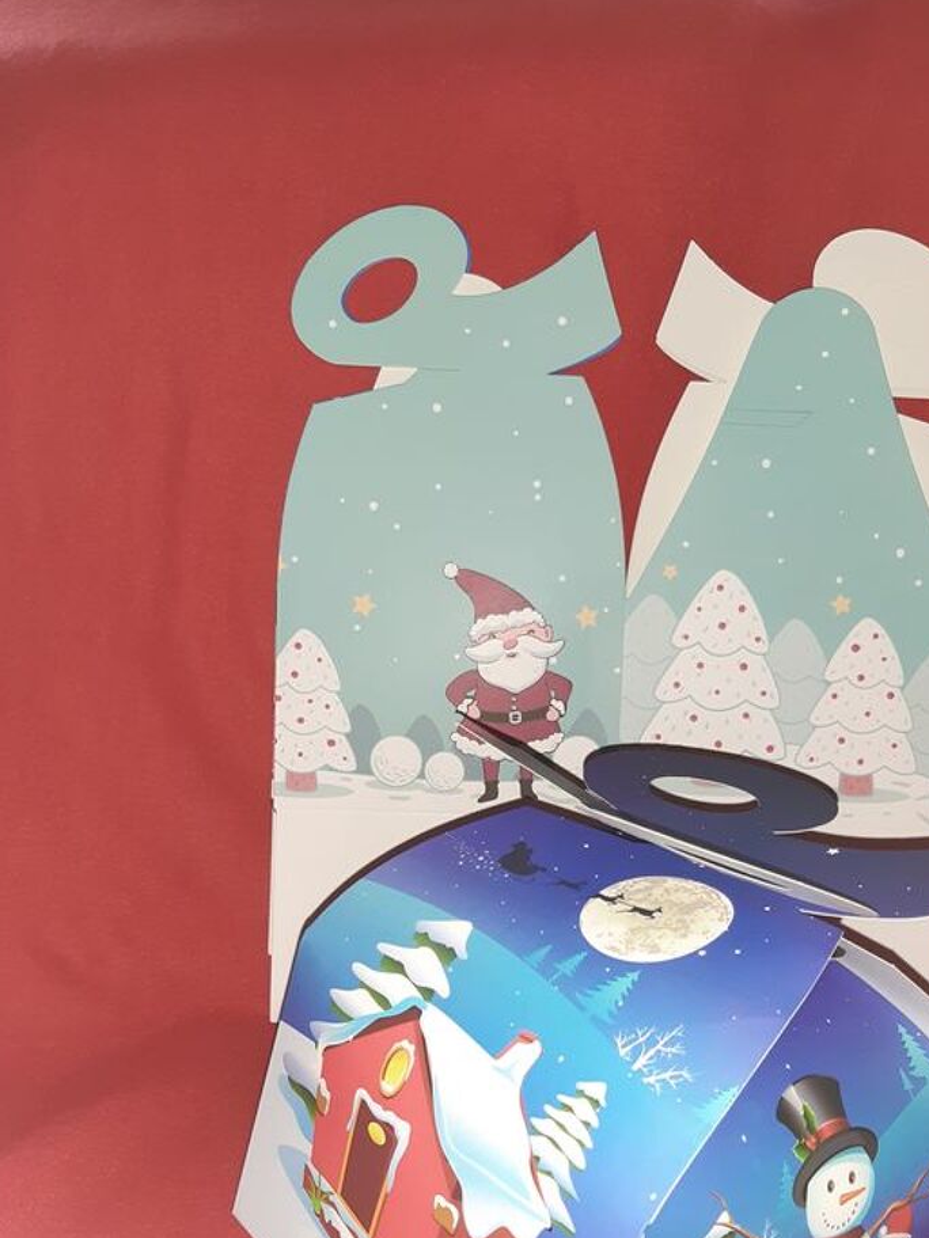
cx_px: 560
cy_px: 779
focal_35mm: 38
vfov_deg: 48.5
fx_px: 1360
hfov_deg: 37.6
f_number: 1.7
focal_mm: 3.92
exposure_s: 1/20
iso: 500
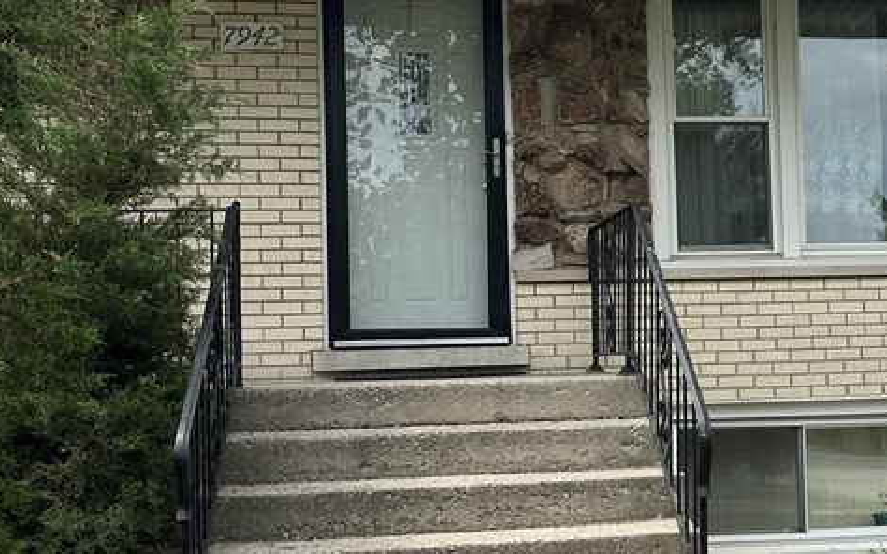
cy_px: 307
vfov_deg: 22.3
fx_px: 1402
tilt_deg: +3.7
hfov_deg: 34.6
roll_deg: +0.3
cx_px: 625
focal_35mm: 58
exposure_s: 1/4348
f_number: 1.78
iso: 80
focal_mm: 6.86
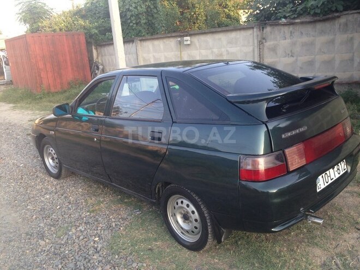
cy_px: 135
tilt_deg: -12.7
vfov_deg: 42.9
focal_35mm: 33
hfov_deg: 55.4
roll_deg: +4.1
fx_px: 343
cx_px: 180
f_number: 2.4
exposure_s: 1/120
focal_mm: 4.12
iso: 64
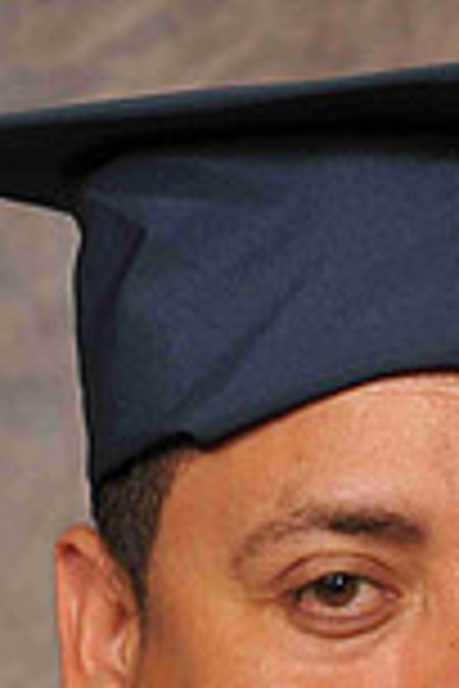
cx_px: 398
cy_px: 728
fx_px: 11387
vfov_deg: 3.5
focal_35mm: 595
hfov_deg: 2.3
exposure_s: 1/60
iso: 200
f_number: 5.6
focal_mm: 135
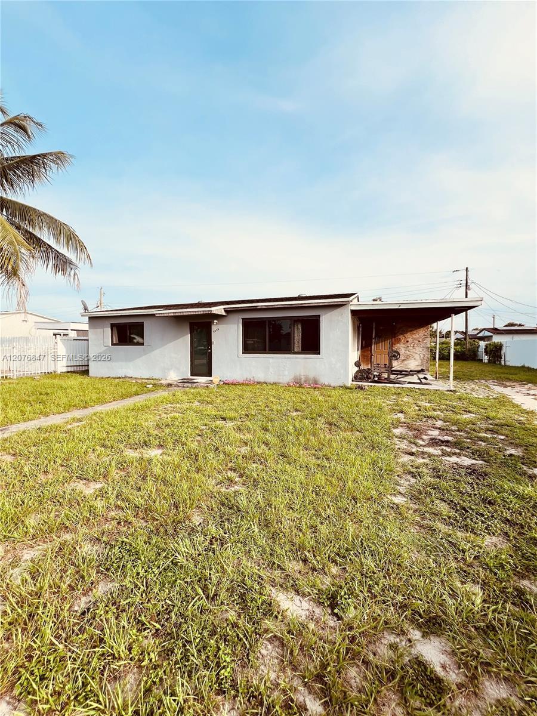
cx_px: 268
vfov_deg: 106.2
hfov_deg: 89.9
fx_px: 269
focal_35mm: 13
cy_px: 358
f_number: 1.8
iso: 32
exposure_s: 1/1014
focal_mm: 1.57
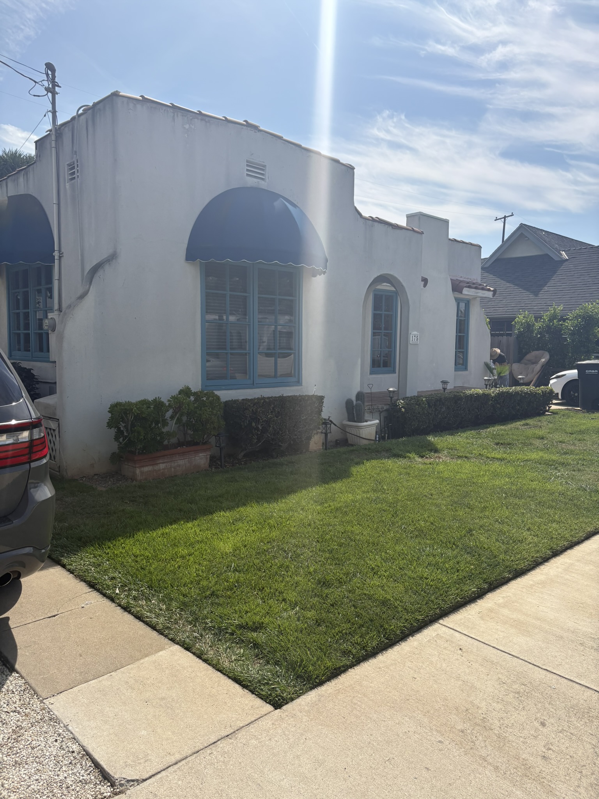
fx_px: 600
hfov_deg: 53.1
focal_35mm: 26
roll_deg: -0.8
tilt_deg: -3.6
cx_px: 300
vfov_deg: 67.3
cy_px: 400
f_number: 1.6
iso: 50
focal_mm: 5.96
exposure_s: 1/4608
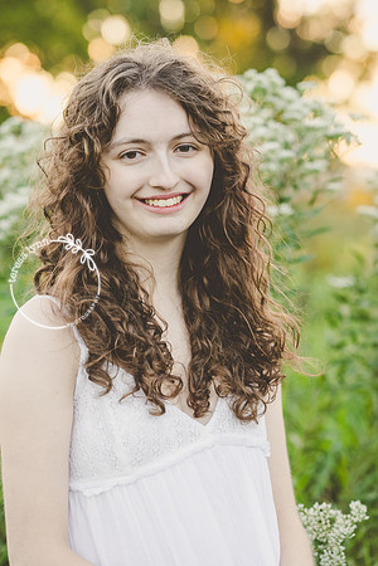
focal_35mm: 85
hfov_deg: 16.1
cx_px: 189
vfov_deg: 23.9
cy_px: 283
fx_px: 1339
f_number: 2.8
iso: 640
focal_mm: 85
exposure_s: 1/800
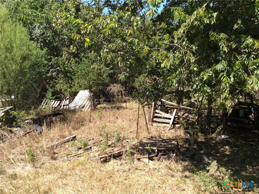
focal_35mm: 32
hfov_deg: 56.9
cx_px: 130
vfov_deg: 44.0
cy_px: 97
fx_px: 239
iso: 32
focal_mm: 3.3
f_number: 2.4
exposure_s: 1/665
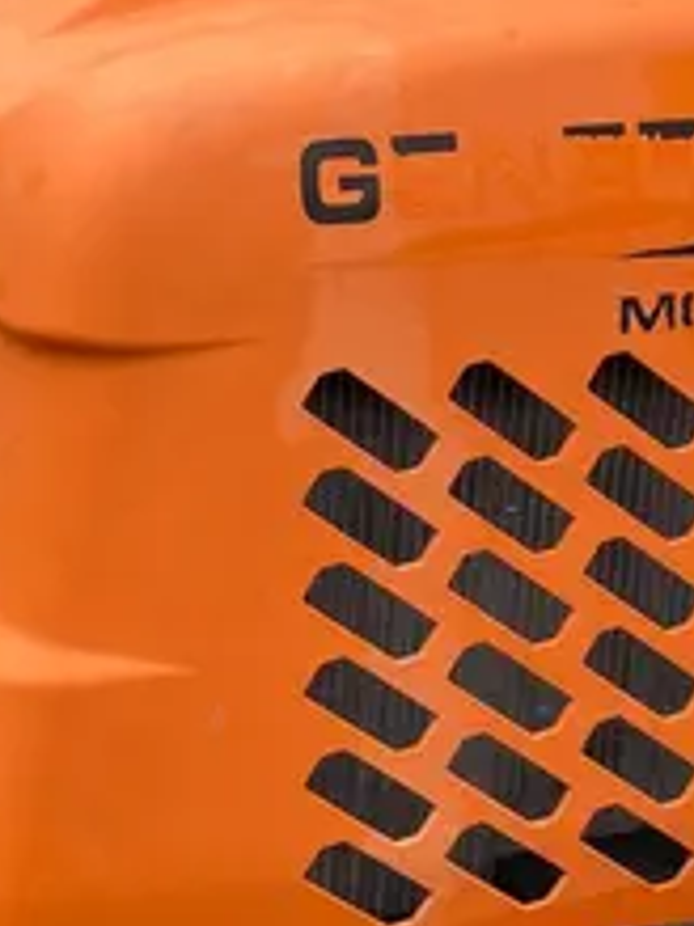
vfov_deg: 22.5
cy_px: 463
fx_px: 2328
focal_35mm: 87
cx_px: 220
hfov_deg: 16.9
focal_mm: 4.25
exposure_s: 1/290
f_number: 1.8
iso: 32
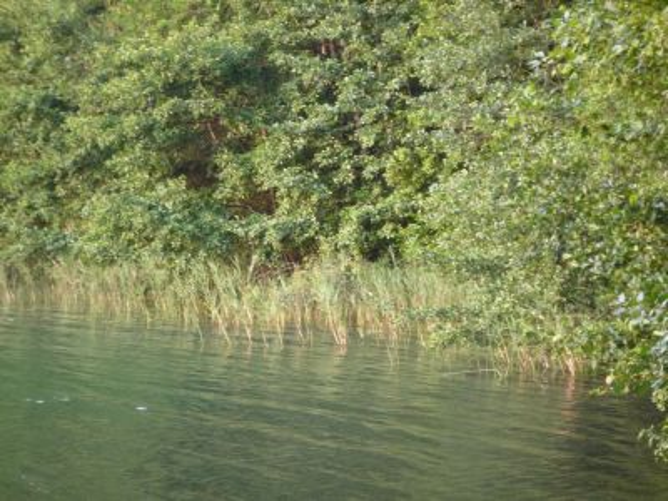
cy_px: 250
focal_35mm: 100
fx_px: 1930
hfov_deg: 19.6
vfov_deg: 14.8
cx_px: 334
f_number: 5.6
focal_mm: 17.6
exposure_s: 1/20
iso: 400
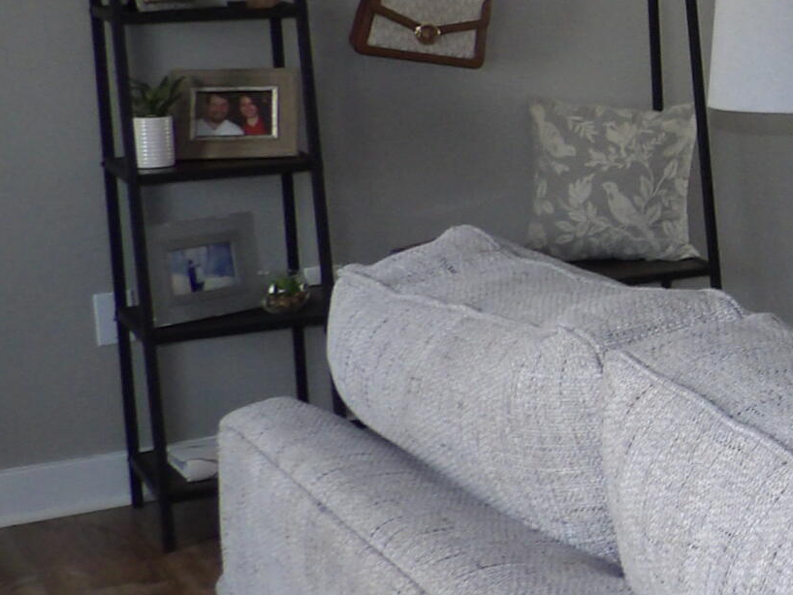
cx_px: 1451
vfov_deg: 16.7
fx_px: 2017
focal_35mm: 88
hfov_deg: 17.7
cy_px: 141
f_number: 3.2
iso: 186
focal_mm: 4.3
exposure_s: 1/33
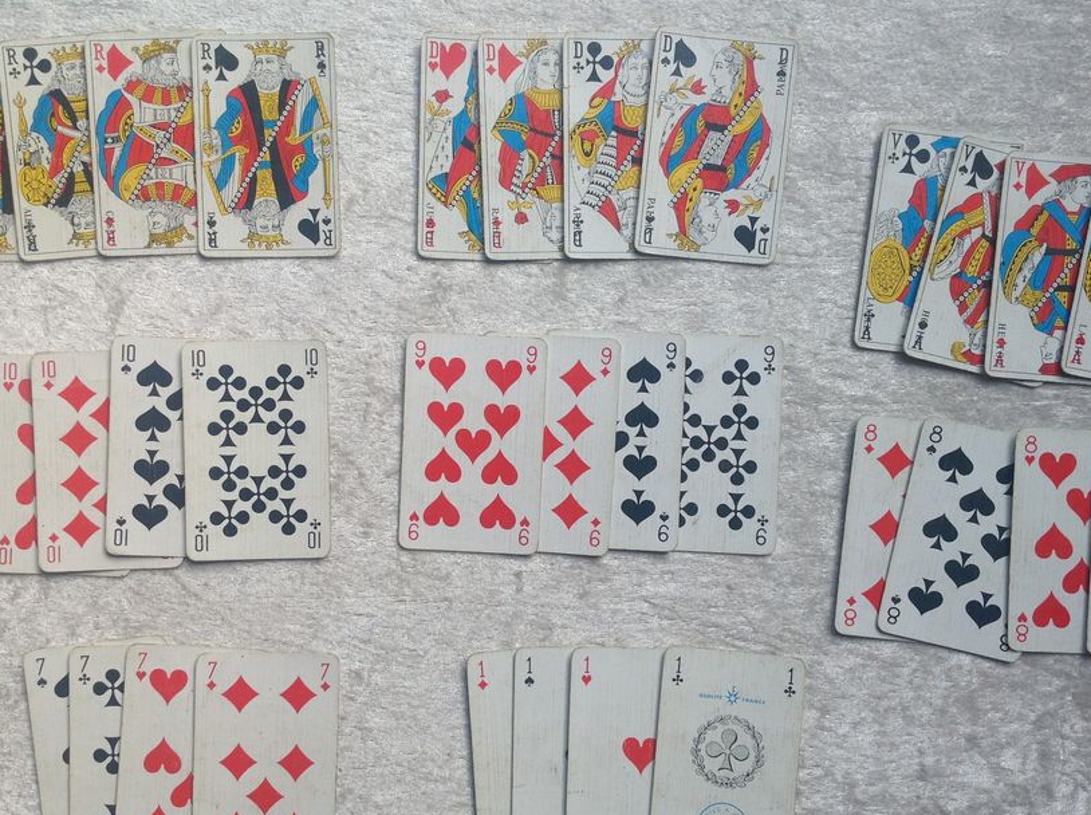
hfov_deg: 43.9
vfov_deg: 33.5
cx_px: 586
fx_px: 1353
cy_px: 443
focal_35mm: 43
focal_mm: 4.28
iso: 50
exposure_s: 1/252
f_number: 2.4
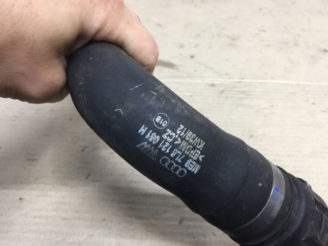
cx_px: 164
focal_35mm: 29
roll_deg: -2.1
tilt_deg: -42.0
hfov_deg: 61.7
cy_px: 123
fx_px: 275
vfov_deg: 48.2
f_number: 2.2
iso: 125
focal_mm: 4.15
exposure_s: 1/33
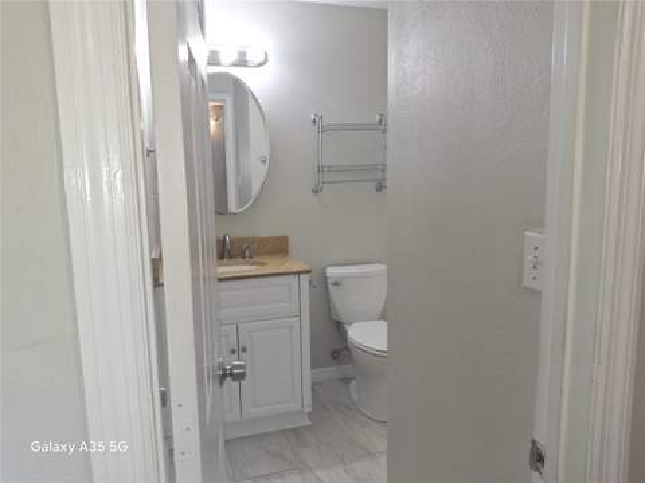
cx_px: 322
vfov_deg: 54.9
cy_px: 242
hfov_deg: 69.4
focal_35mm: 25
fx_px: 466
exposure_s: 1/120
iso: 125
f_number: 1.8
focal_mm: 4.69
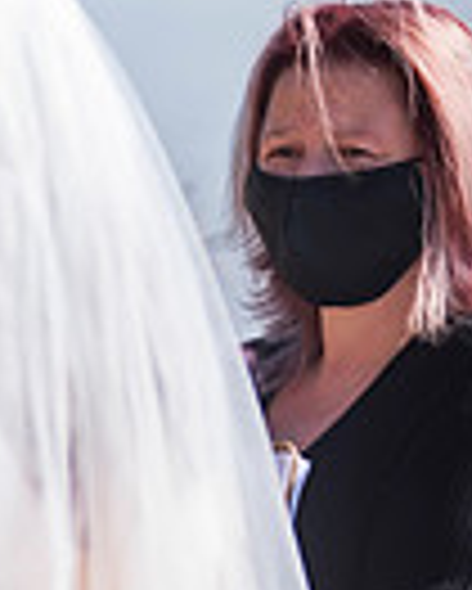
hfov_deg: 2.6
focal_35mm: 581
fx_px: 10133
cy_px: 254
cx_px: -805
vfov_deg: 3.3
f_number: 2.8
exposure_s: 1/800
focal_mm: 140
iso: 100
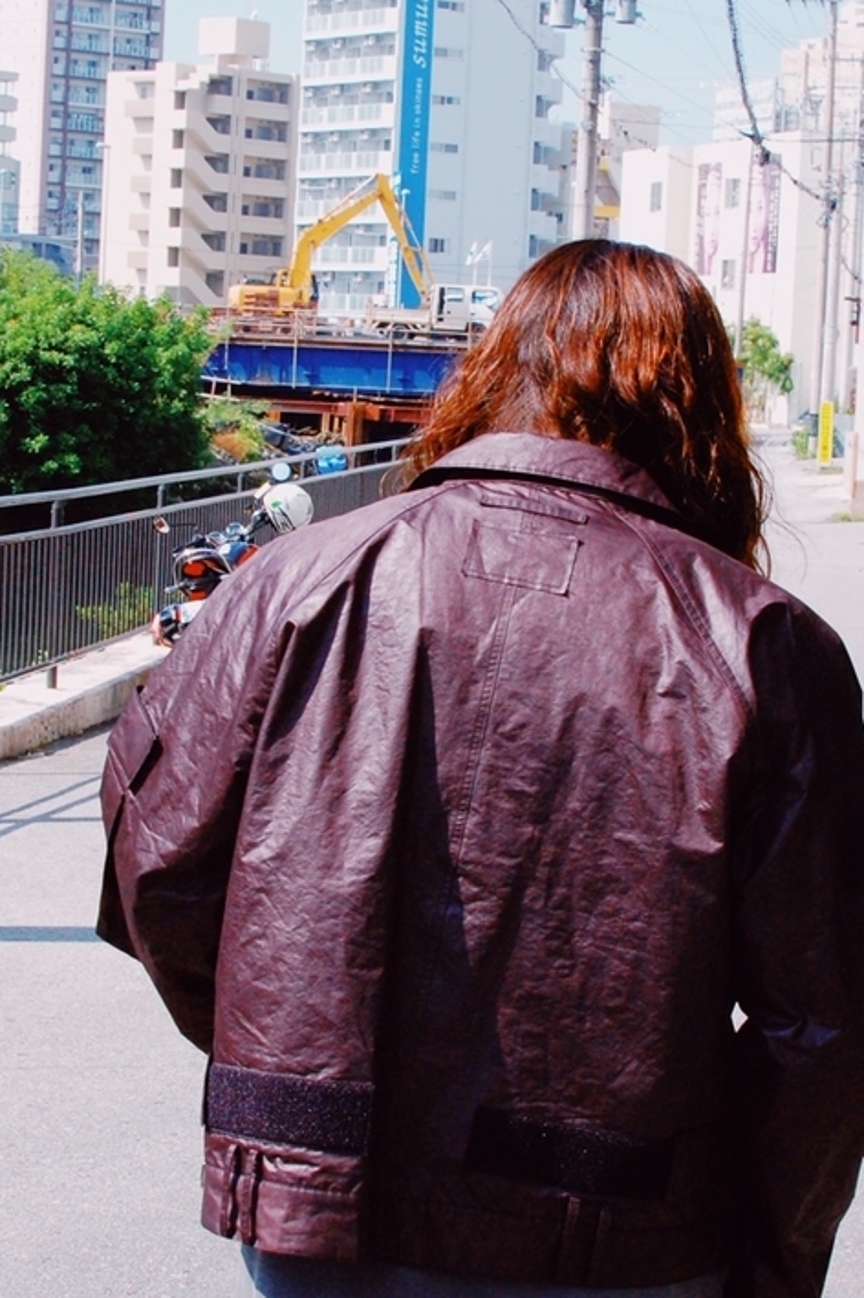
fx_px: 3201
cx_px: 428
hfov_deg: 15.4
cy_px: 628
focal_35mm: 89
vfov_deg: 22.9
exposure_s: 1/500
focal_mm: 35
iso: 800
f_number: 13
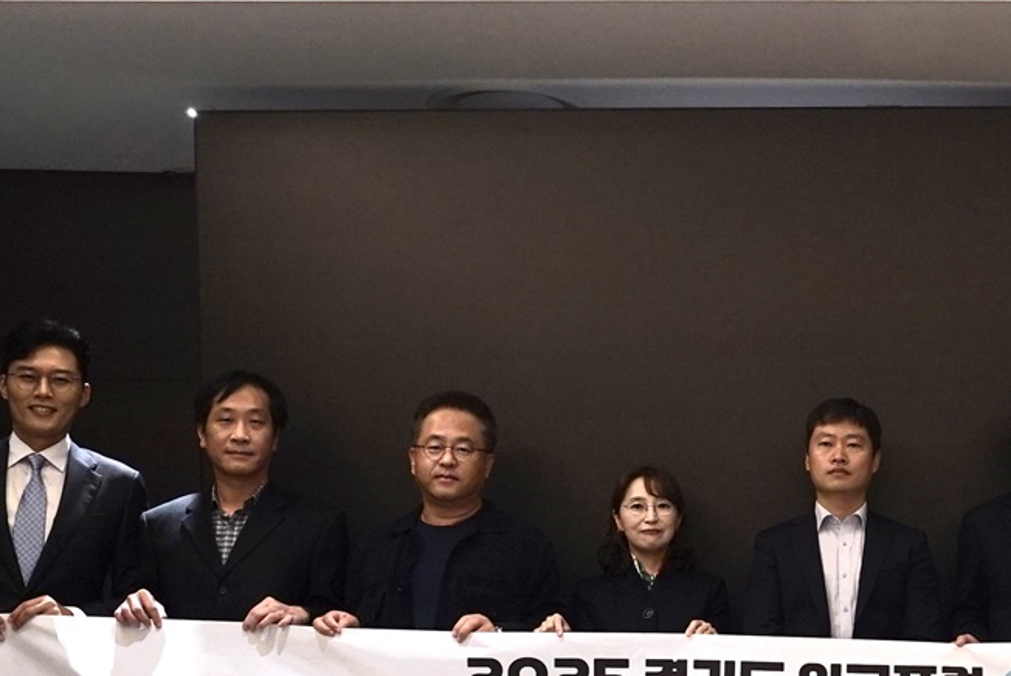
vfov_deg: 24.4
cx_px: 870
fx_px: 1518
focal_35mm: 54
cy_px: 613
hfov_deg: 35.1
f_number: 5.6
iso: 1600
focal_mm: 22
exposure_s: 1/40
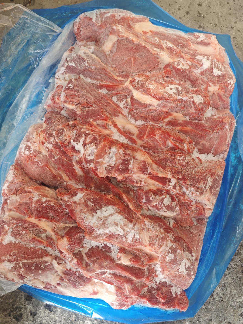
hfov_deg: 58.9
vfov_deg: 73.9
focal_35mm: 23
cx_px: 122
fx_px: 215
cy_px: 162
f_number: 1.6
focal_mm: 6.55
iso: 100
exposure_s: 1/100
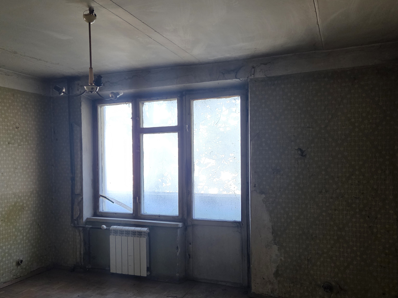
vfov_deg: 46.7
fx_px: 345
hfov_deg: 60.0
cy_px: 164
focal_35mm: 30
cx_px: 196
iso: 400
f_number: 1.8
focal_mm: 5.4
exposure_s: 1/100
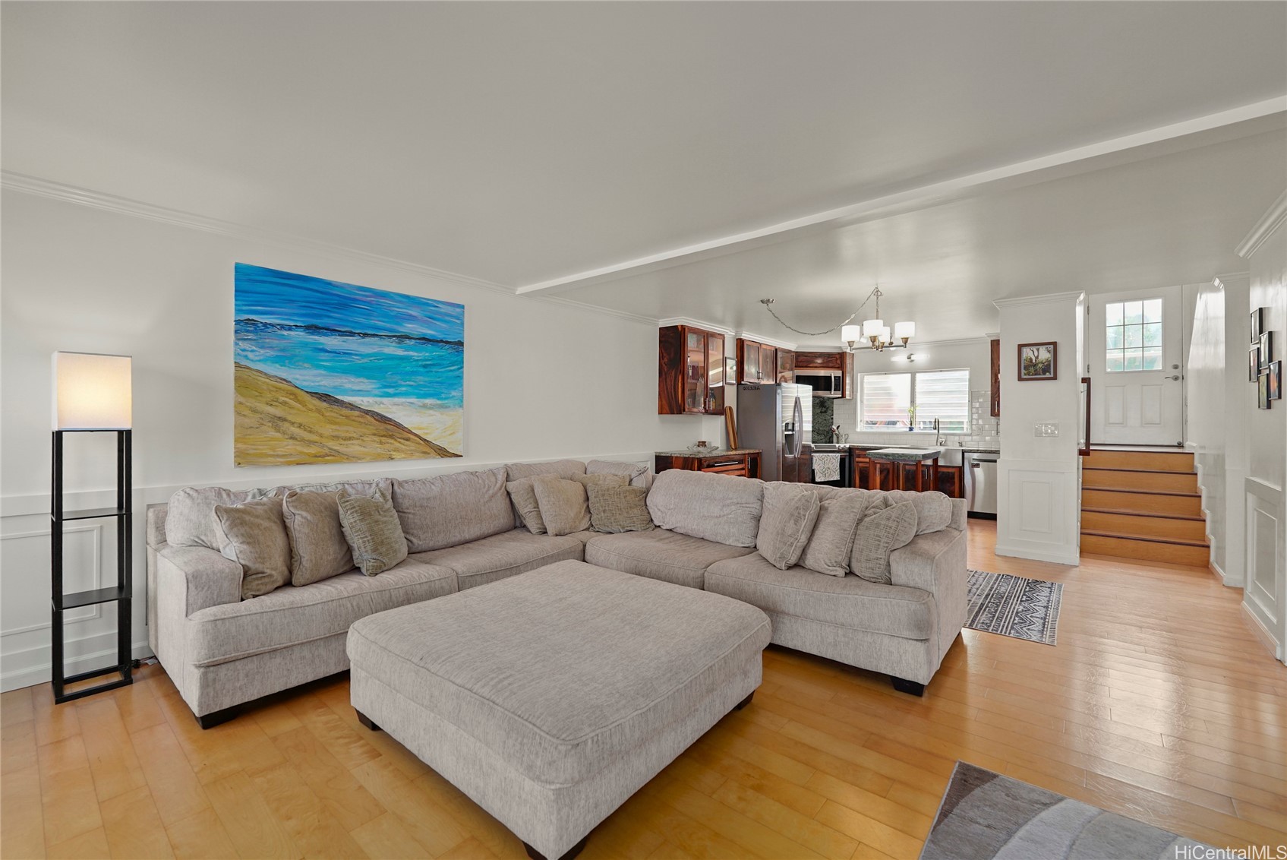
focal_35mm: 14
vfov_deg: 81.3
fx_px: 501
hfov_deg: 104.2
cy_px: 430
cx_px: 644
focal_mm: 14
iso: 320
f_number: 6.3
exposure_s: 1/25
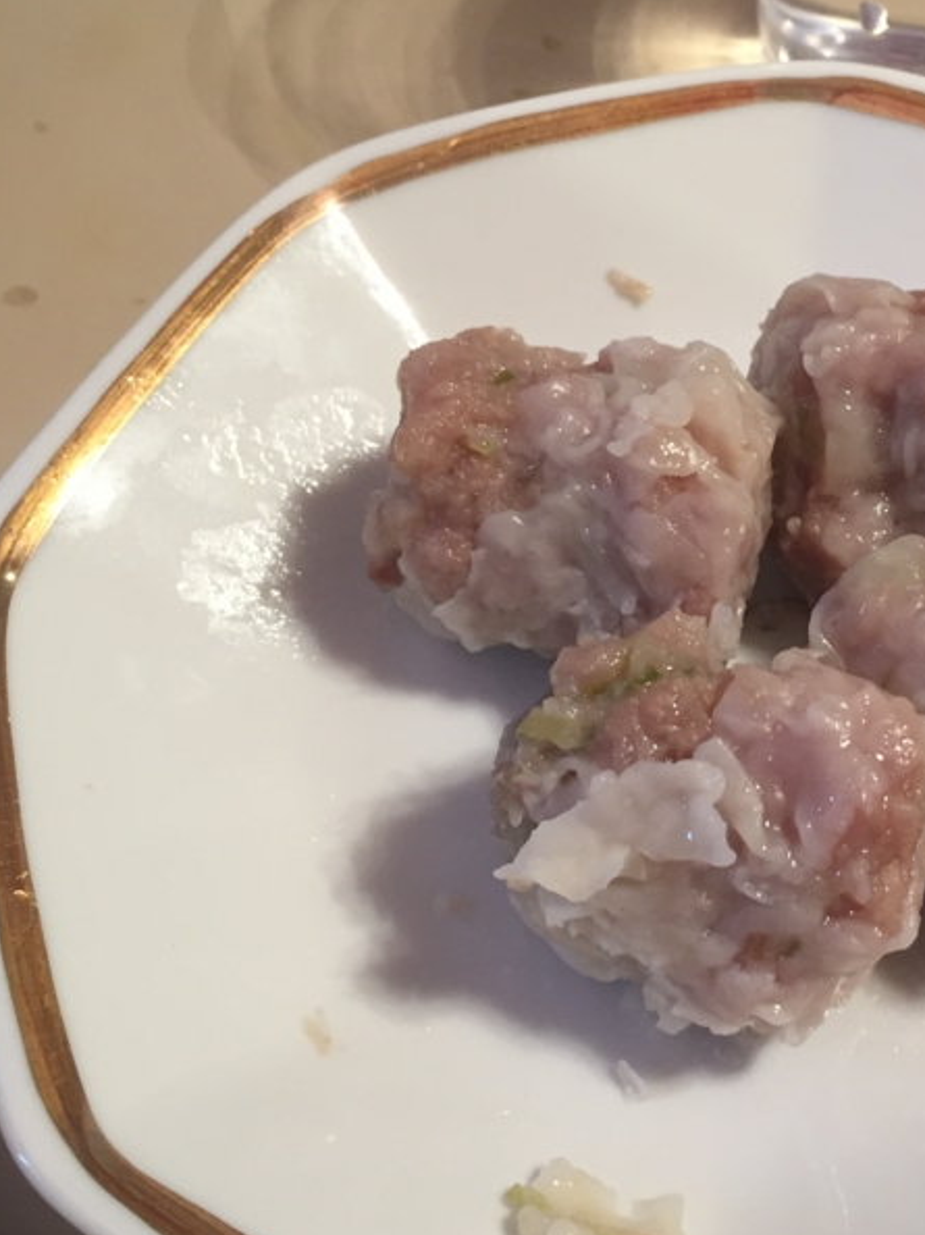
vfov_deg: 38.2
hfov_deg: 28.3
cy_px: 661
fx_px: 1783
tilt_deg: -60.4
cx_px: 773
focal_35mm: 50
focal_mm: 4.15
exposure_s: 1/33
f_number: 2.2
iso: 125
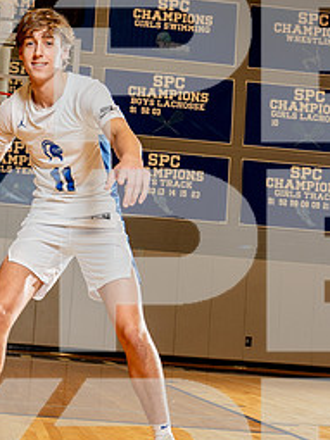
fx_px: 751
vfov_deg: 32.6
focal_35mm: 59
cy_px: 261
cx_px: 26
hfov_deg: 24.0
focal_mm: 27
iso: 250
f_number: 4
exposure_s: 1/250
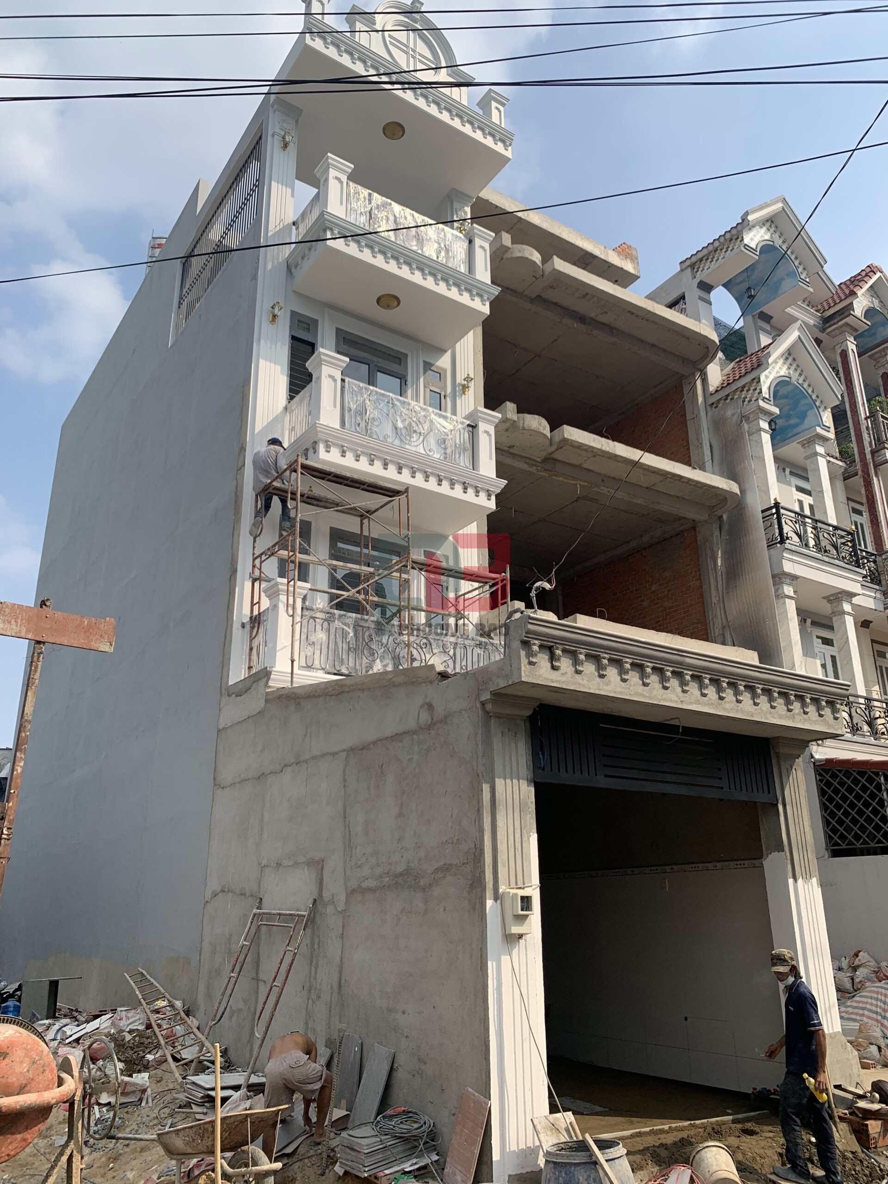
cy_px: 592
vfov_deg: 67.3
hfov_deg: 53.1
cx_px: 444
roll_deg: +0.3
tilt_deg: +20.5
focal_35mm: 26
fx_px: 889
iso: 25
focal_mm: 4.25
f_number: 1.8
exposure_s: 1/2481
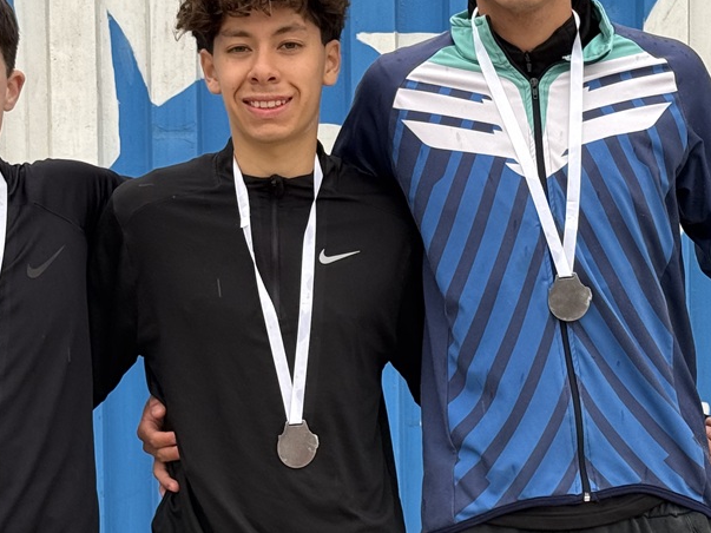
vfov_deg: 13.0
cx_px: 312
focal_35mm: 114
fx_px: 2341
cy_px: 272
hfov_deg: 17.3
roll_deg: +1.6
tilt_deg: -2.3
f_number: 1.78
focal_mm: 6.76
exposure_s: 1/363
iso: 64
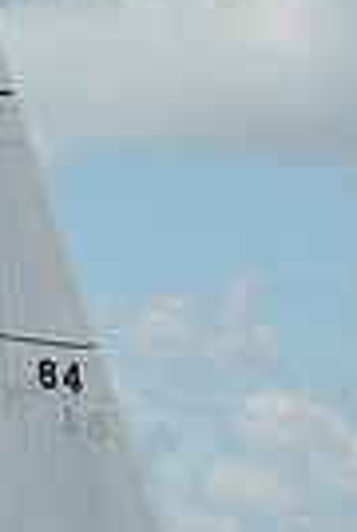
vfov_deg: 4.7
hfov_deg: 3.1
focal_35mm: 441
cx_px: 284
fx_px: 6526
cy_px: 175
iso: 250
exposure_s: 1/1600
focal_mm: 102
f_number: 7.1
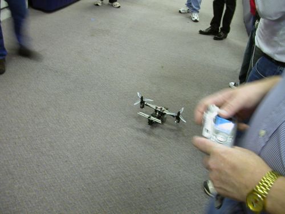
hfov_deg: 50.1
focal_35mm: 37
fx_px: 305
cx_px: 142
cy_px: 107
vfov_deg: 38.7
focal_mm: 5.6
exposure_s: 1/6
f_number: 2.7
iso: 100
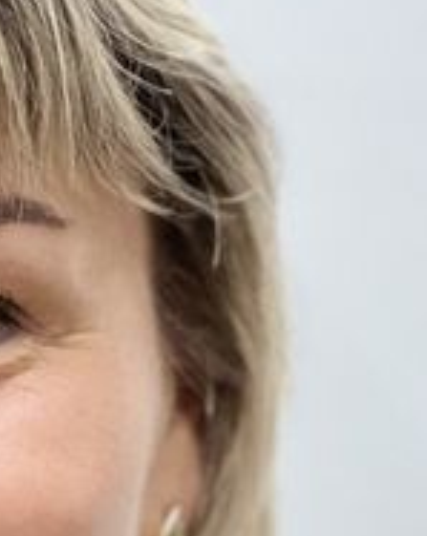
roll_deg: -0.1
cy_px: 651
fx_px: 5099
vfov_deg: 6.0
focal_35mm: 322
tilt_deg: -5.1
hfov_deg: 4.8
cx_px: -195
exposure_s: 1/33
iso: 250
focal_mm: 9
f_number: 2.8
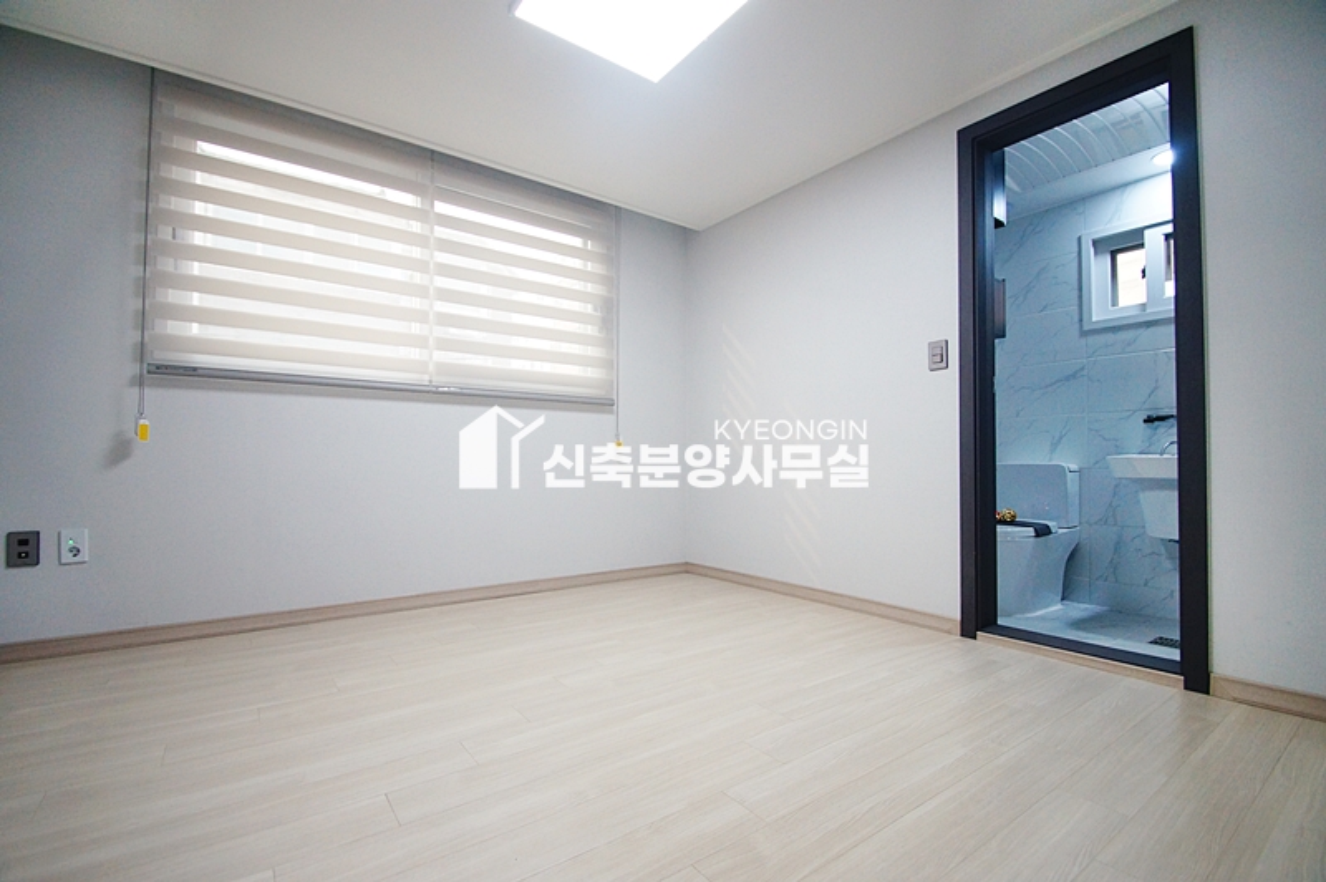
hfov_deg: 100.4
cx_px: 663
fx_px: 552
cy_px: 441
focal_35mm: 15
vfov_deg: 77.2
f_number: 3.5
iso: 800
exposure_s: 1/100
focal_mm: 10
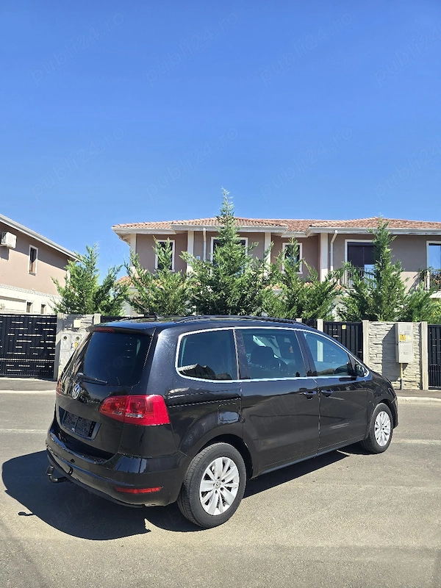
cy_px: 294
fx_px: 391
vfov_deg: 73.9
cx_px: 220
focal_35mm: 23
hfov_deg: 58.9
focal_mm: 6.3
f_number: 1.7
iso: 12
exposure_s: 1/400
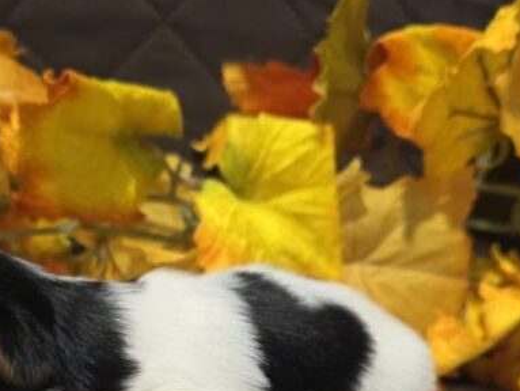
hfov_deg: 39.3
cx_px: 185
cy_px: 274
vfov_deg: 30.0
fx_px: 722
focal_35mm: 48
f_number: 1.7
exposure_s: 1/120
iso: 500
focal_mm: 6.3
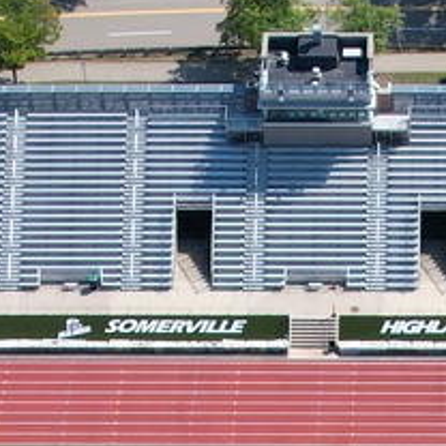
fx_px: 1968
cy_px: 905
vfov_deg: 11.6
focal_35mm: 135
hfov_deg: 12.8
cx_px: 390
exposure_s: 1/1250
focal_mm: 8.38
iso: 100
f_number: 2.8
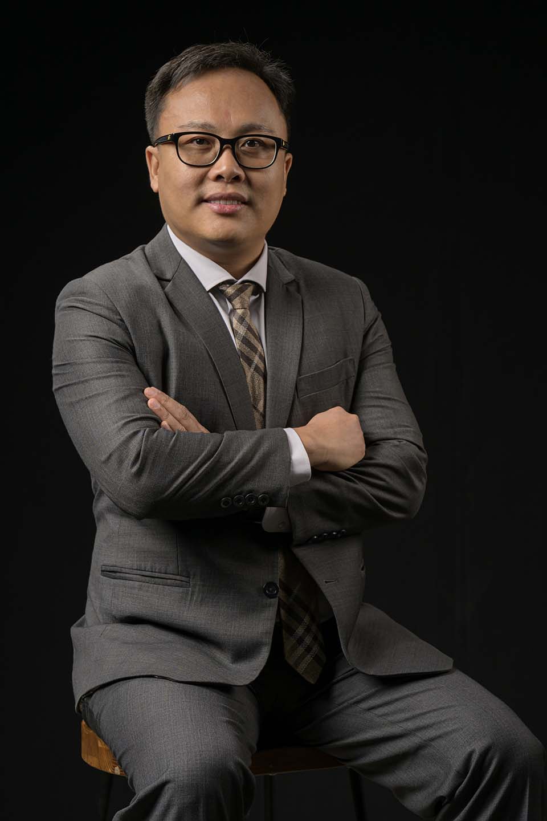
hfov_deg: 16.1
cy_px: 410
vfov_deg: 23.9
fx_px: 1937
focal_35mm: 85
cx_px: 274
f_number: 7.1
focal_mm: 85
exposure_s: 1/200
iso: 320
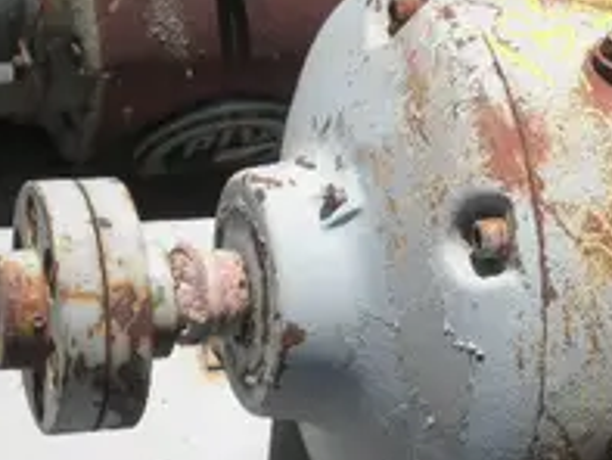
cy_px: 379
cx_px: 407
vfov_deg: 12.3
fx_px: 2123
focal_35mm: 120
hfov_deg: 16.4
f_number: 3.8
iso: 64
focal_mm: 10.5
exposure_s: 1/1000
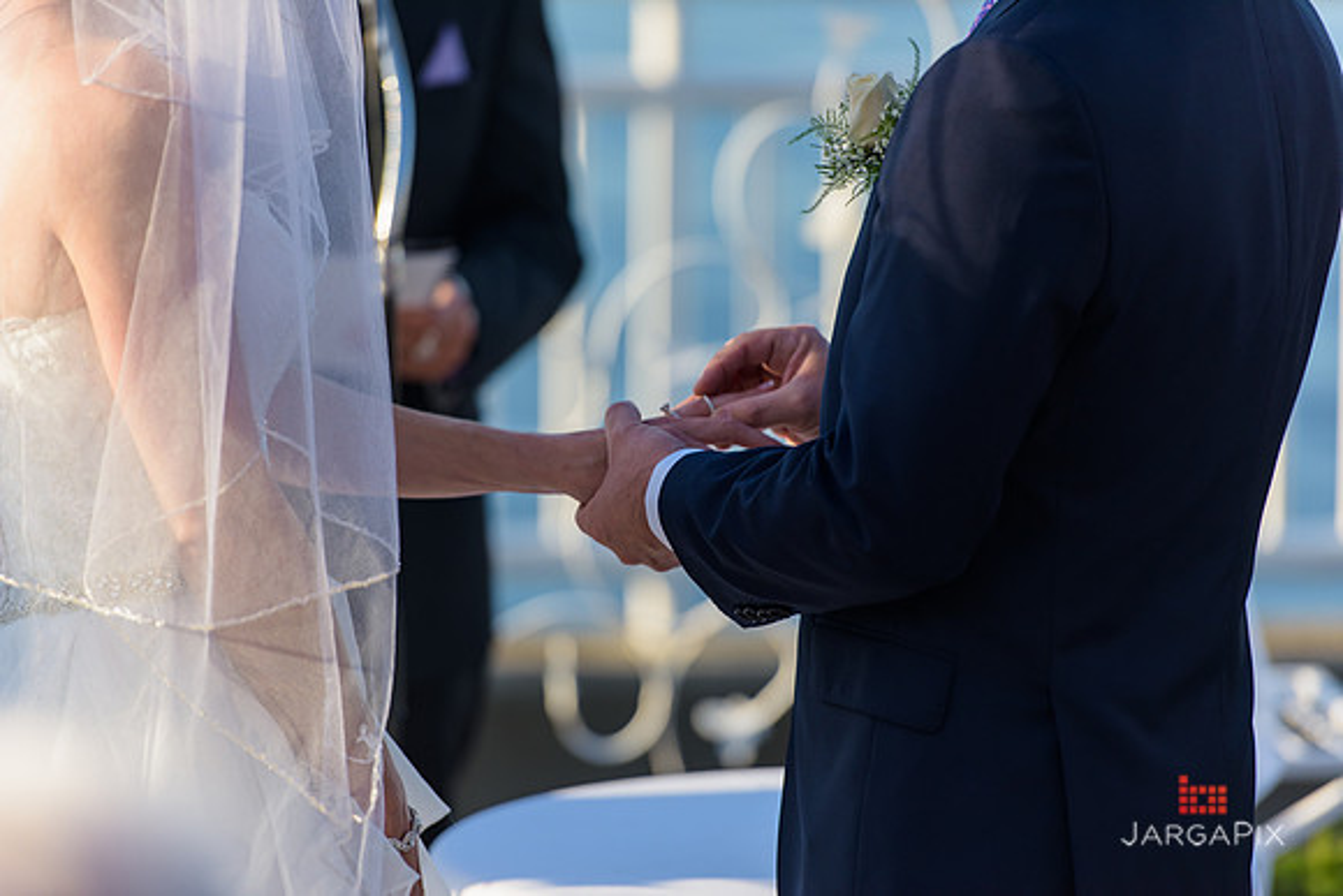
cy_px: 448
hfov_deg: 10.3
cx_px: 672
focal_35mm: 200
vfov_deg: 6.9
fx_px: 7463
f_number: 3.2
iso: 200
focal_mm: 200
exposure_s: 1/1600
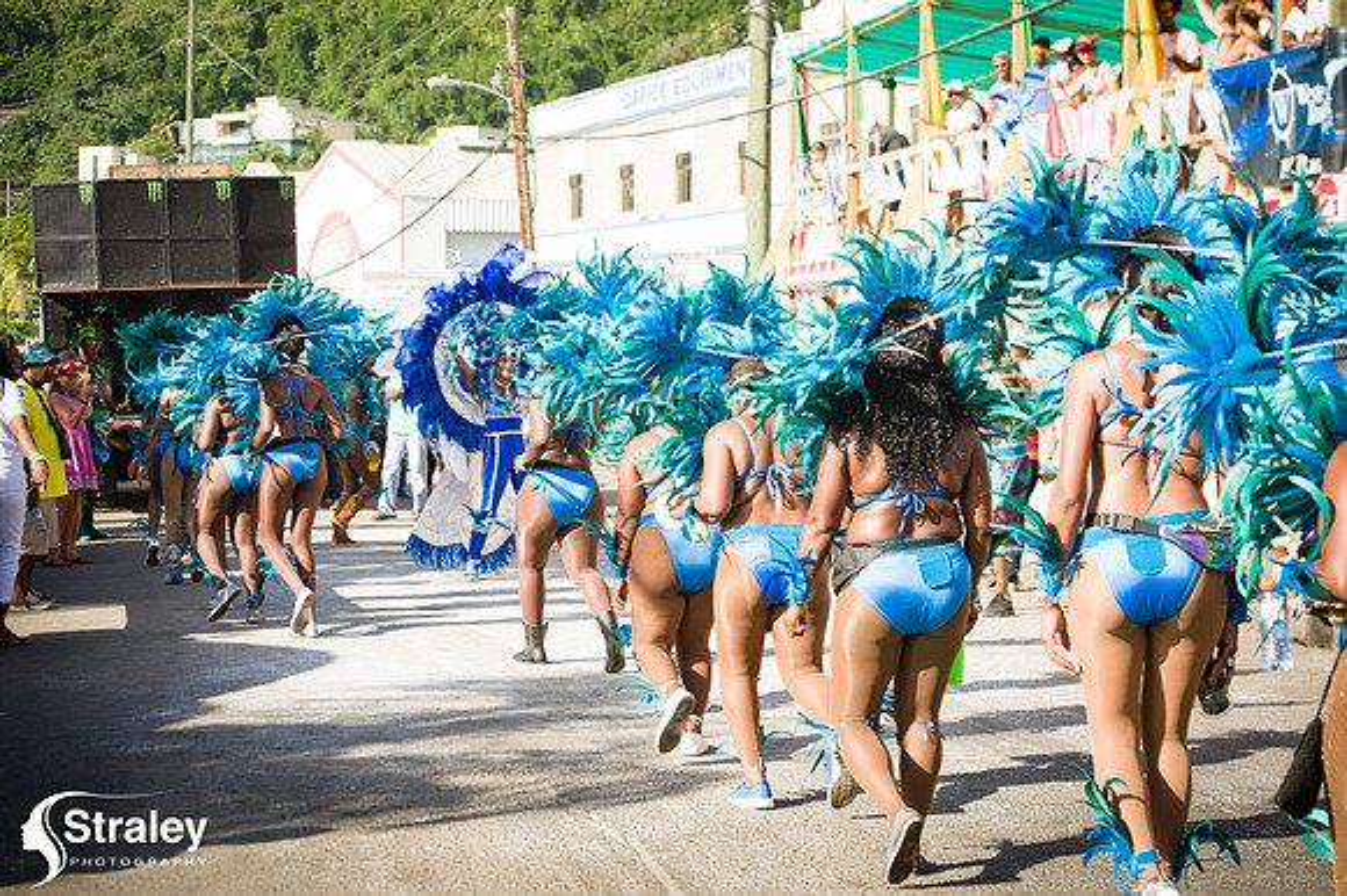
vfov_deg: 19.4
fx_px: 2618
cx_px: 674
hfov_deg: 28.9
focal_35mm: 70
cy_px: 448
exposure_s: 1/200
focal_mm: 70
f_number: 5.6
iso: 100
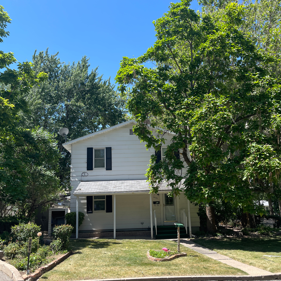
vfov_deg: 53.9
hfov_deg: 54.0
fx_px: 276
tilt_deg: +11.6
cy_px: 155
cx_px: 142
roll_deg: +1.9
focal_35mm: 30
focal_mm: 5.1
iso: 32
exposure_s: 1/1420
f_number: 1.6
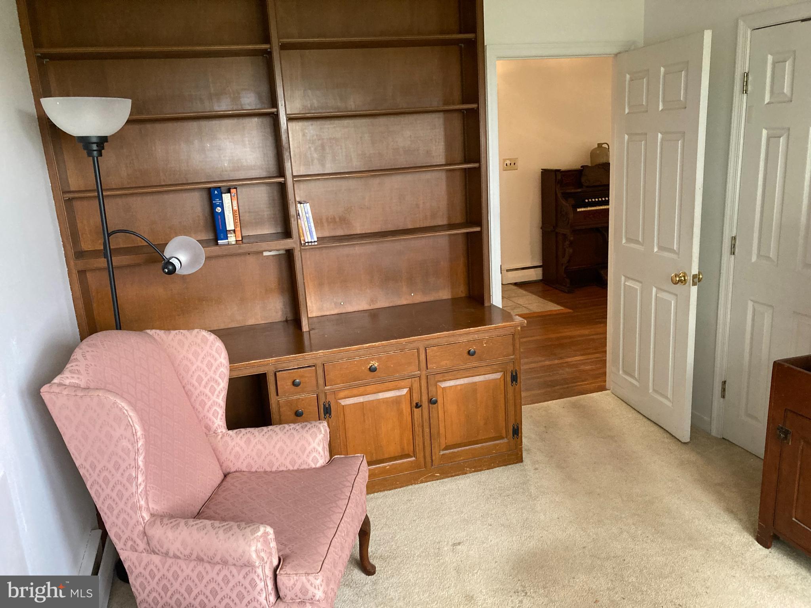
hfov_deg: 63.4
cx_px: 406
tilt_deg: -12.6
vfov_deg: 49.7
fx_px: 656
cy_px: 304
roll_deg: +2.7
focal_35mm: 28
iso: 250
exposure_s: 1/60
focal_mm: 3.99
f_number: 1.8
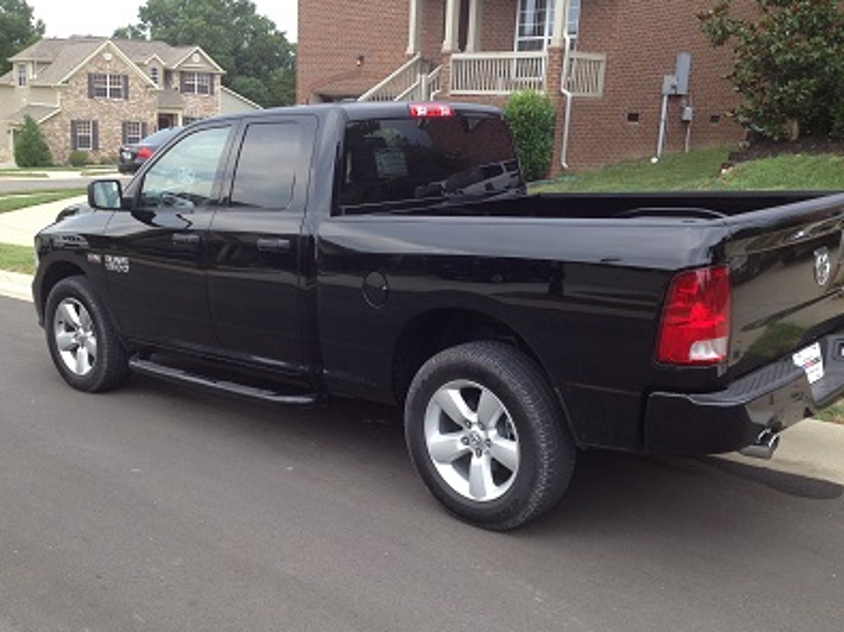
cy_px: 284
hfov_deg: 46.8
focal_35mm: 40
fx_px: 975
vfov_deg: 35.9
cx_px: 431
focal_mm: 4.28
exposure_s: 1/365
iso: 50
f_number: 2.4
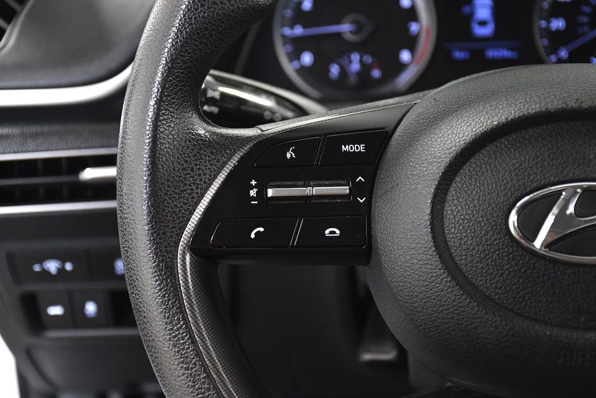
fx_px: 1043
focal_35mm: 63
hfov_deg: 31.9
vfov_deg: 21.6
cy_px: 199
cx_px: 298
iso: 2500
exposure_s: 1/160
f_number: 4.5
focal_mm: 42
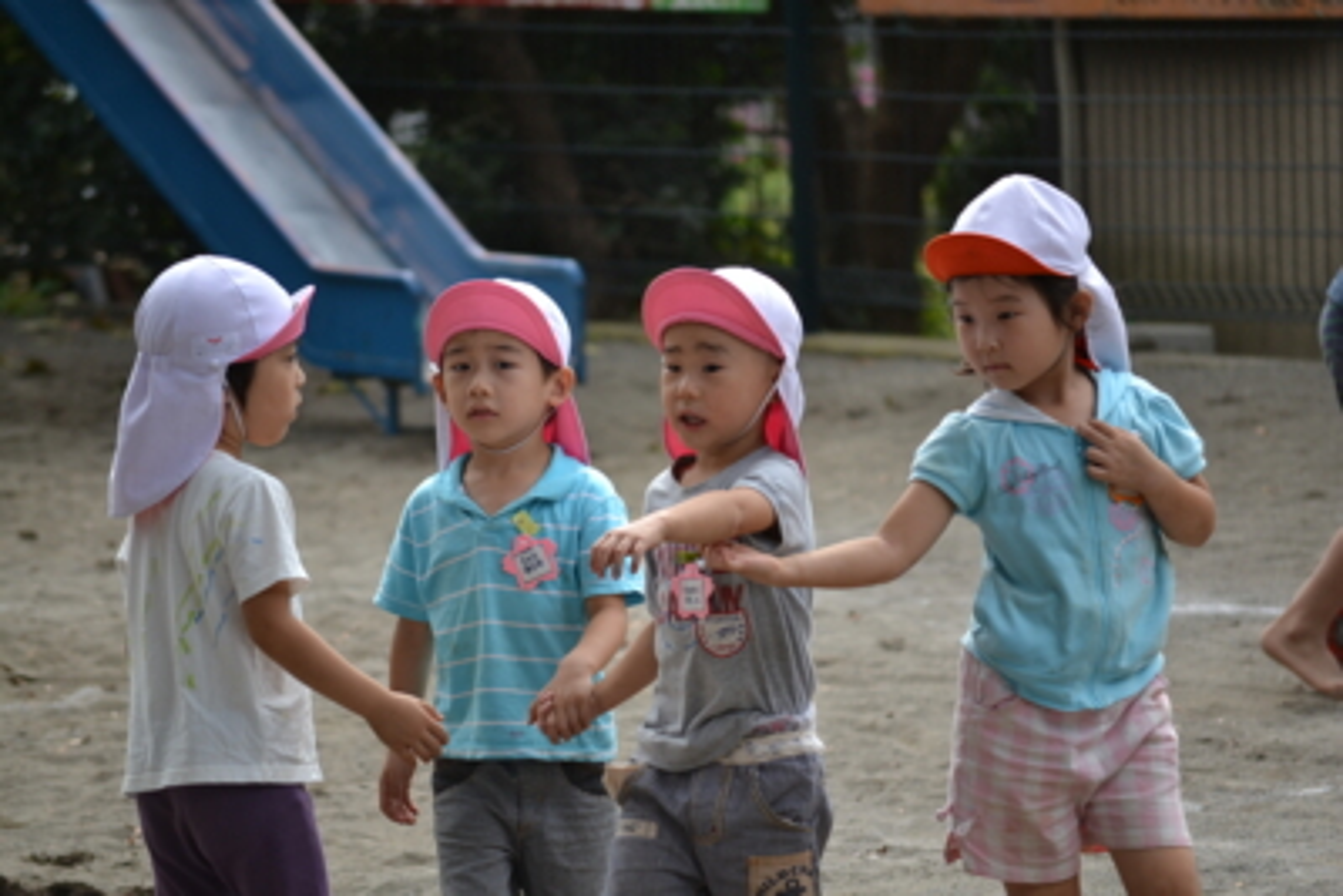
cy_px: 448
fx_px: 11195
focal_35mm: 300
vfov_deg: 4.6
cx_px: 672
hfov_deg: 6.9
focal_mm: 200
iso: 400
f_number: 5.6
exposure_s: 1/500
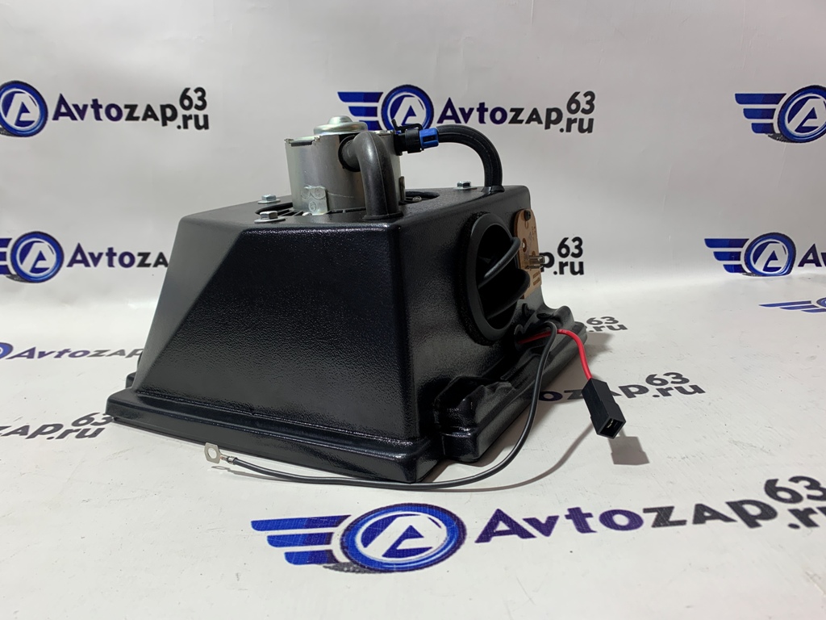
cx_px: 413
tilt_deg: -16.0
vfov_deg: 53.1
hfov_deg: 67.3
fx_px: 620
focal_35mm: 26
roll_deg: +0.5
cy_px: 310
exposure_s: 1/100
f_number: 1.8
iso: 50
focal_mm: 4.25
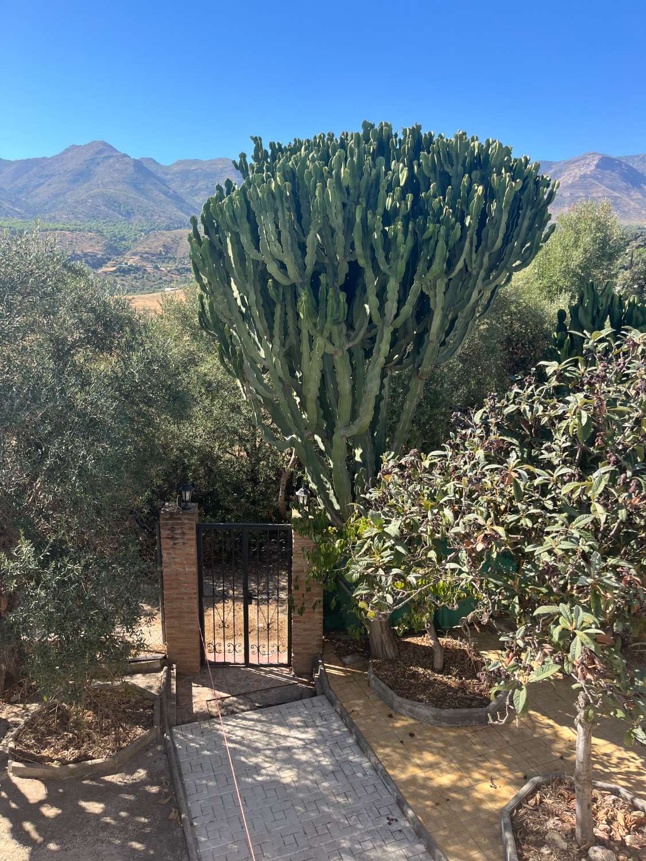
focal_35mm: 26
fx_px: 647
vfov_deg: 67.3
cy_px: 430
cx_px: 323
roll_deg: +0.0
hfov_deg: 53.1
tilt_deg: -14.7
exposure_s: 1/1266
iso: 50
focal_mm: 5.1
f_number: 1.6
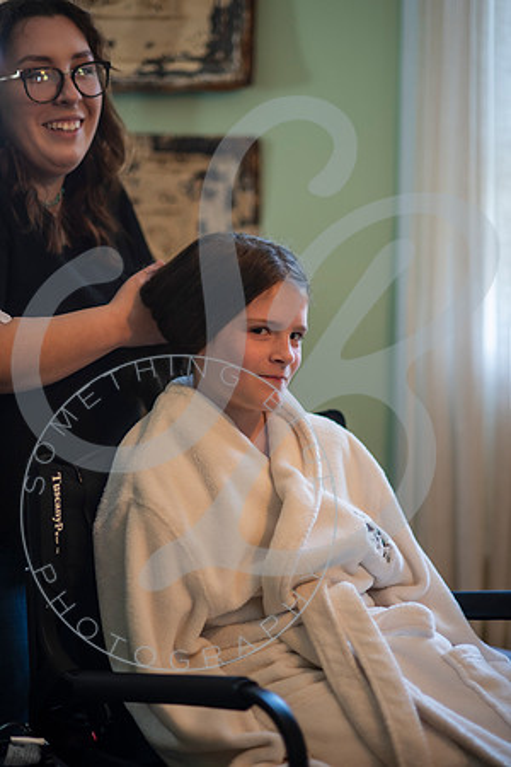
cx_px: 256
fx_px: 1810
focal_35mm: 85
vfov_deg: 23.9
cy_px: 384
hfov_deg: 16.1
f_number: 1.8
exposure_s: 1/160
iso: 400
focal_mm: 85
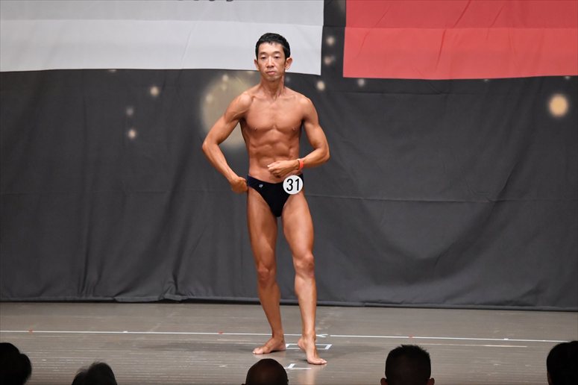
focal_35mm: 217
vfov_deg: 6.3
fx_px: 3482
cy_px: 192
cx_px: 289
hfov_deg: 9.5
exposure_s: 1/400
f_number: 5.6
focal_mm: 145
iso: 6400
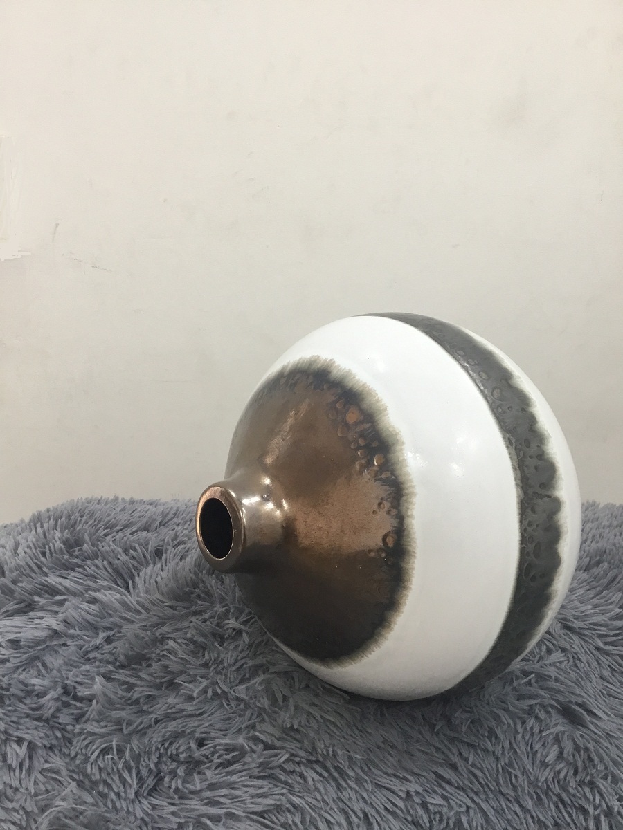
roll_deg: -1.1
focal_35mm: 31
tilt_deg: -15.9
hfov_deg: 45.4
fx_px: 744
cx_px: 312
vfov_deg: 58.4
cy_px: 415
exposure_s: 1/33
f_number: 2.4
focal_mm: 3.3
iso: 80
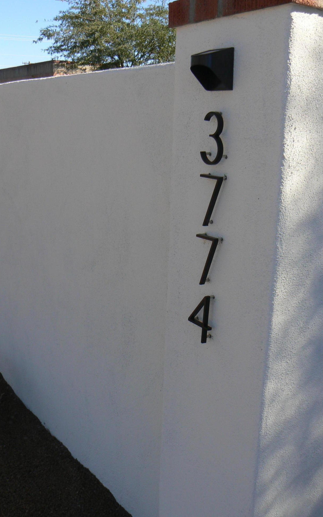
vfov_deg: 50.4
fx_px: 549
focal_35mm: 39
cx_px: 161
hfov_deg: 32.8
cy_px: 259
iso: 80
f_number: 5.6
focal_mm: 6
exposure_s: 1/400
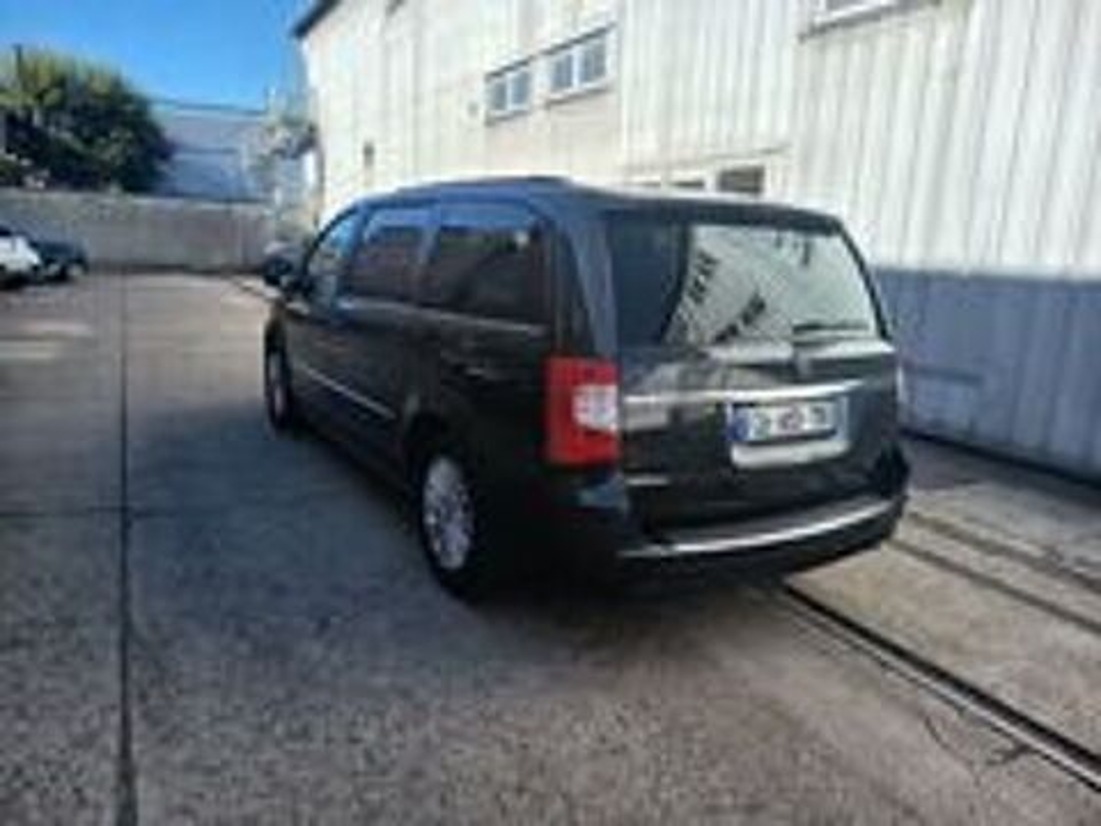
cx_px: 550
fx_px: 763
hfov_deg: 71.6
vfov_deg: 56.8
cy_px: 413
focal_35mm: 24
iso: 50
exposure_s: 1/263
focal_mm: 5.24
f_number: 1.7
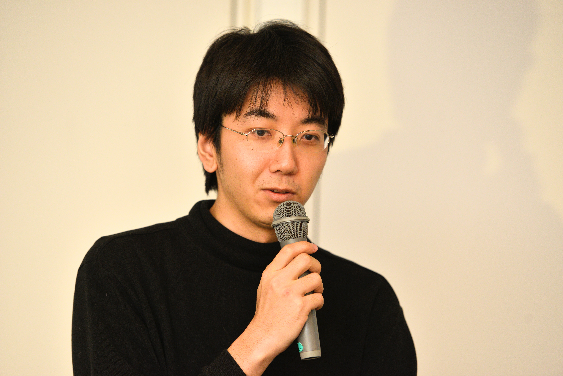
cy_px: 188
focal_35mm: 160
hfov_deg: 12.8
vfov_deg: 8.6
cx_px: 282
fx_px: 2503
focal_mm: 160
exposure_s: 1/160
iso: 800
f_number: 3.5
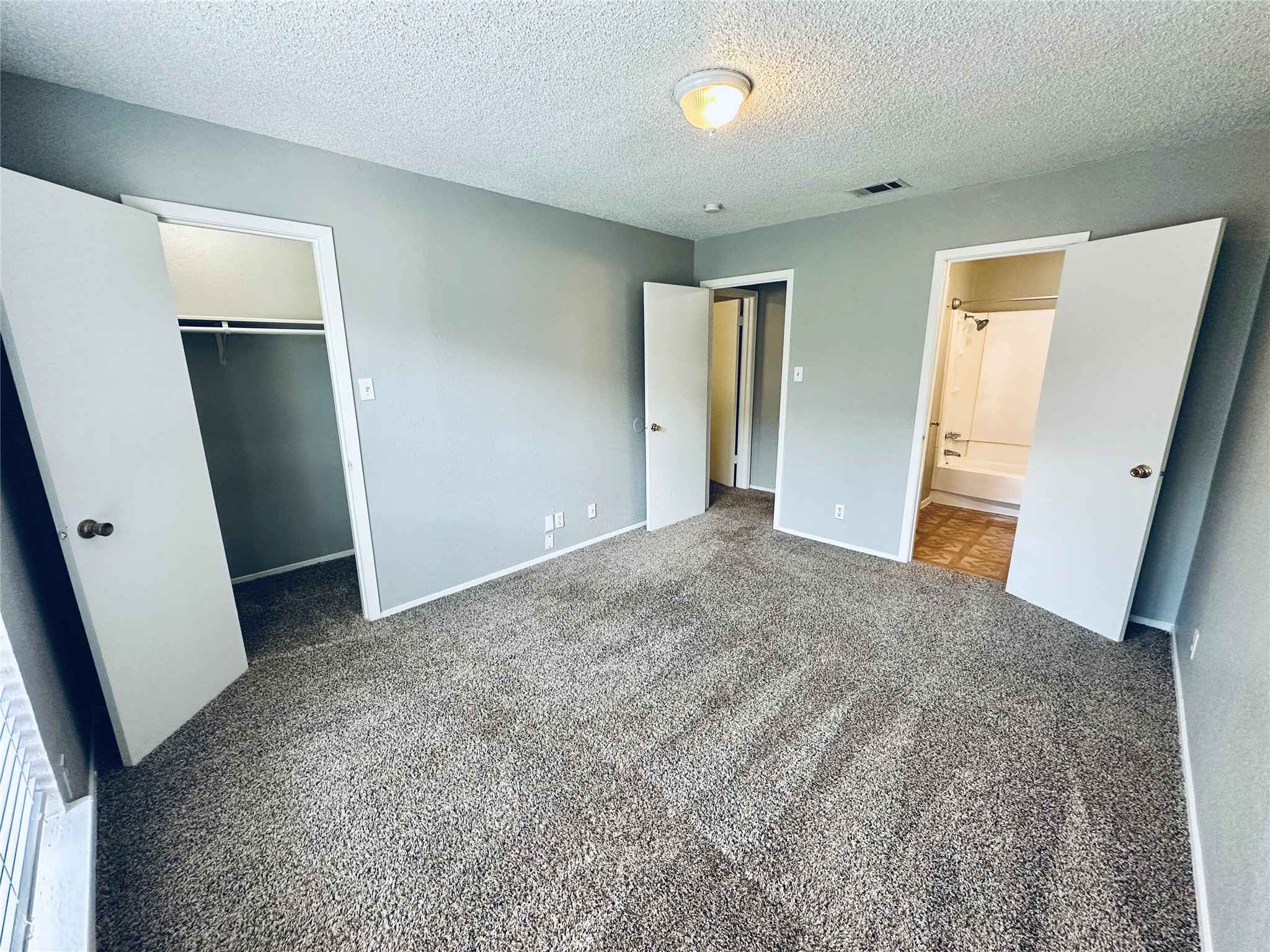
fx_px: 514
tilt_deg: -13.6
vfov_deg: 85.7
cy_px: 476
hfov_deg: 102.1
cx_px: 635
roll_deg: +0.4
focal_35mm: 14
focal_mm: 2.22
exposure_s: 1/120
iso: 250
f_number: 2.2
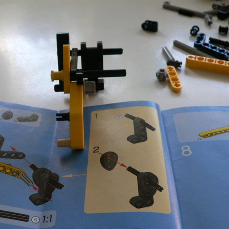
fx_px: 382
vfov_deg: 33.4
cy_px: 102
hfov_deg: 33.1
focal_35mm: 51
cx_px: 76
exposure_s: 1/80
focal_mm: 6
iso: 200
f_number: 2.8
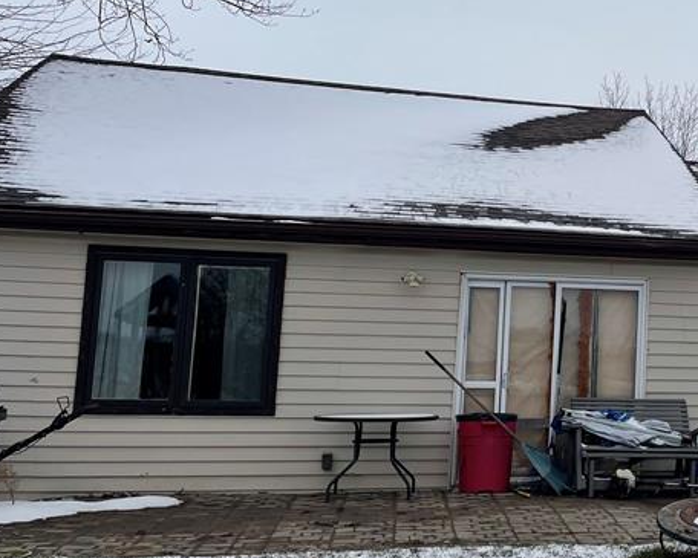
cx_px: 750
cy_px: 214
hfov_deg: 30.0
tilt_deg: +8.2
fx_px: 1178
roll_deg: -1.2
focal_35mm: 57
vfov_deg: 26.6
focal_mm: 4.2
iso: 32
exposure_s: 1/7813
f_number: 1.6
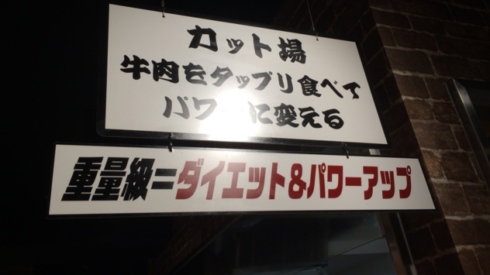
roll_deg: +7.7
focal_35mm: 32
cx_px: 243
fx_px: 416
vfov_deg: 36.5
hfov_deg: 61.0
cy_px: 112
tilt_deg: +28.0
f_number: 2.2
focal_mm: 4.15
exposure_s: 1/142
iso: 32
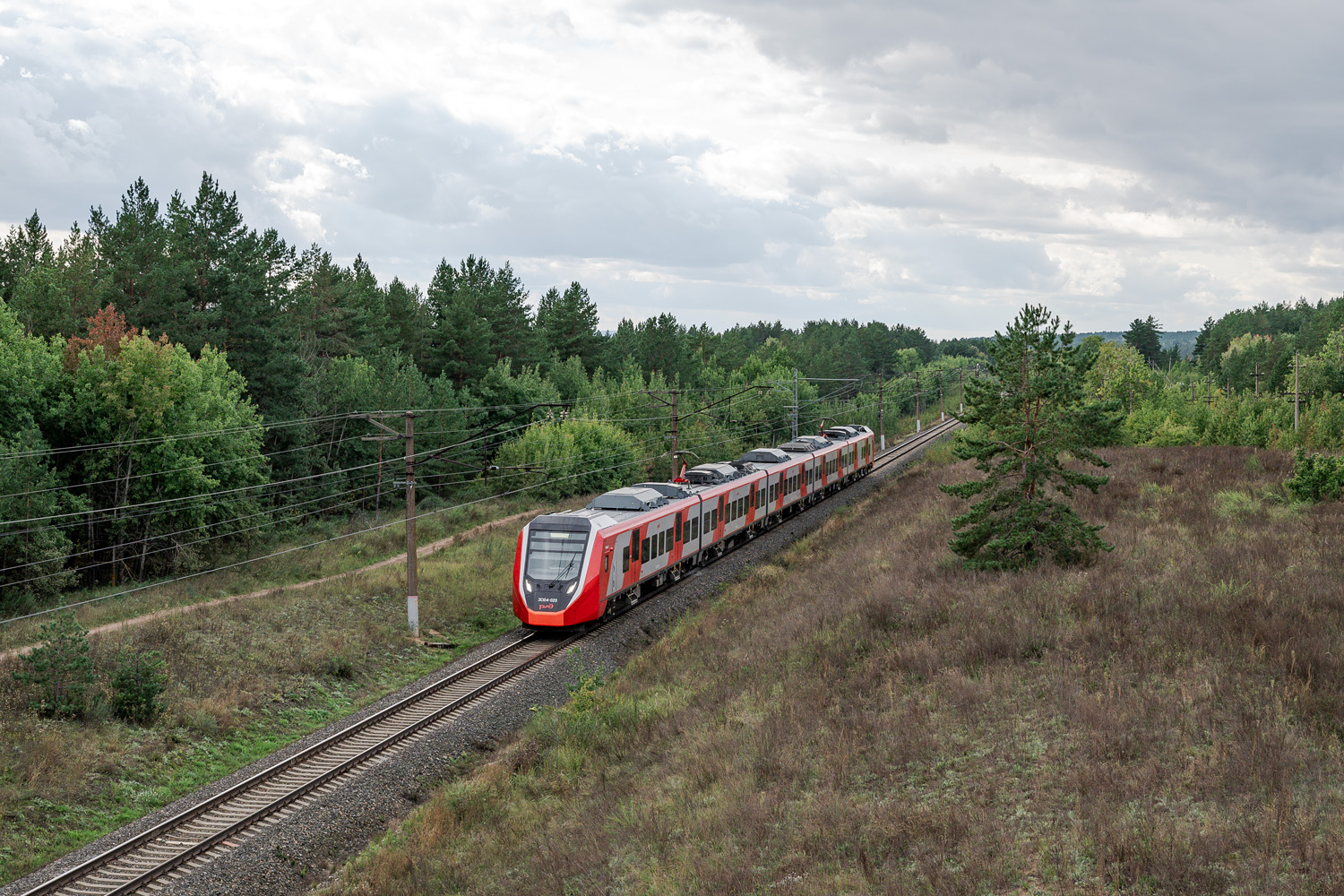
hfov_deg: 40.3
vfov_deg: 27.5
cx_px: 672
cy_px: 448
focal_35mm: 49
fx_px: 1829
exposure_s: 1/640
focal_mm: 49
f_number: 6.3
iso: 400
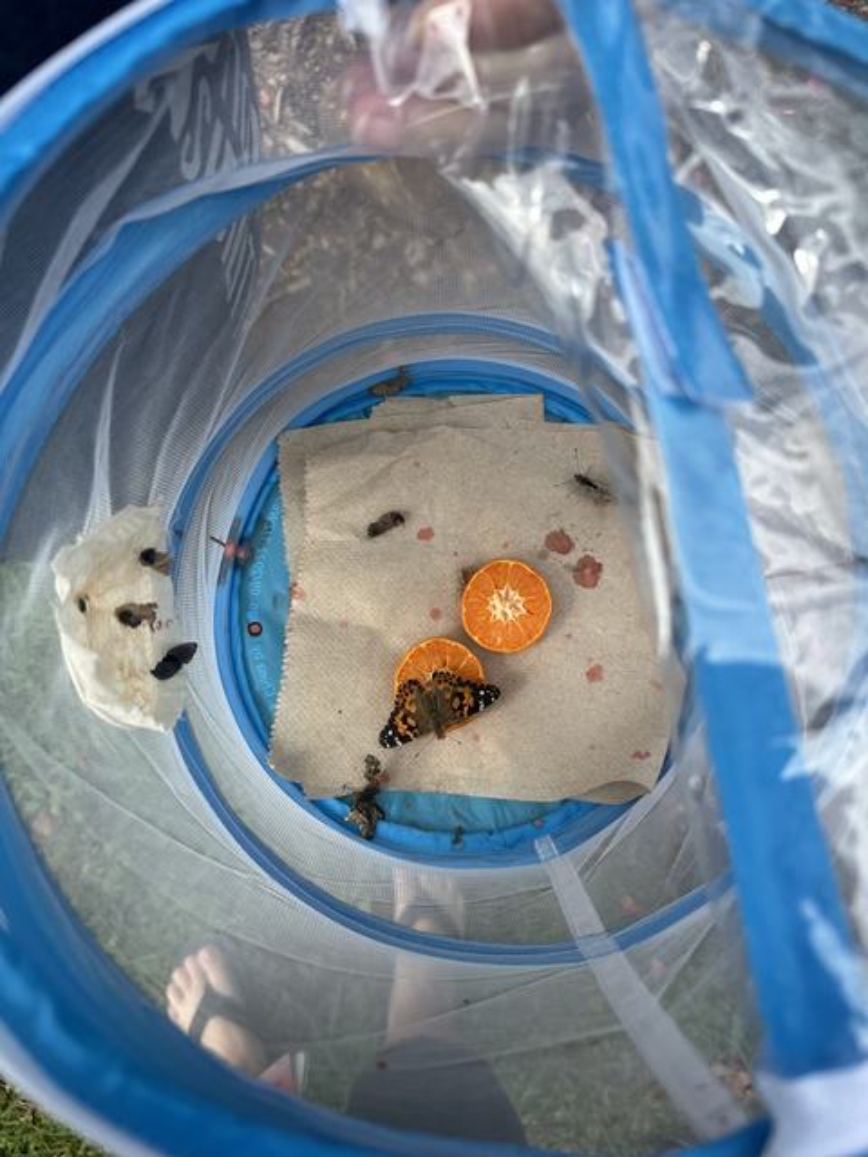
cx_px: 434
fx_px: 802
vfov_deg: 71.6
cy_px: 578
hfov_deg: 56.8
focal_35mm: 24
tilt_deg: -77.2
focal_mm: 6.86
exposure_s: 1/1751
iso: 80
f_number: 1.78
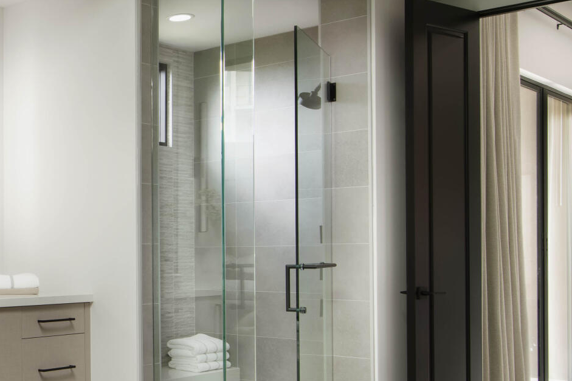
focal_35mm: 51
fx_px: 810
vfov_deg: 26.4
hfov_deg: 32.9
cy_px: 242
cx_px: -89
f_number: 13
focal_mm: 16
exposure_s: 5
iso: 100
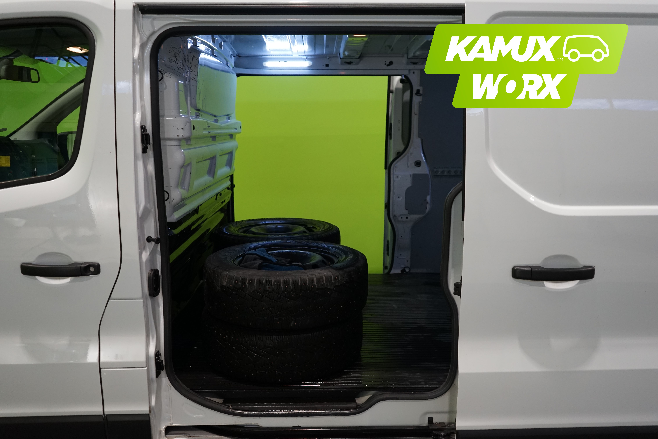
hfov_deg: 61.9
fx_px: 548
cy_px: 220
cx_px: 329
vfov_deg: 43.6
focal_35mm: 30
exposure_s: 1/160
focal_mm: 30
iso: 1250
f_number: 4
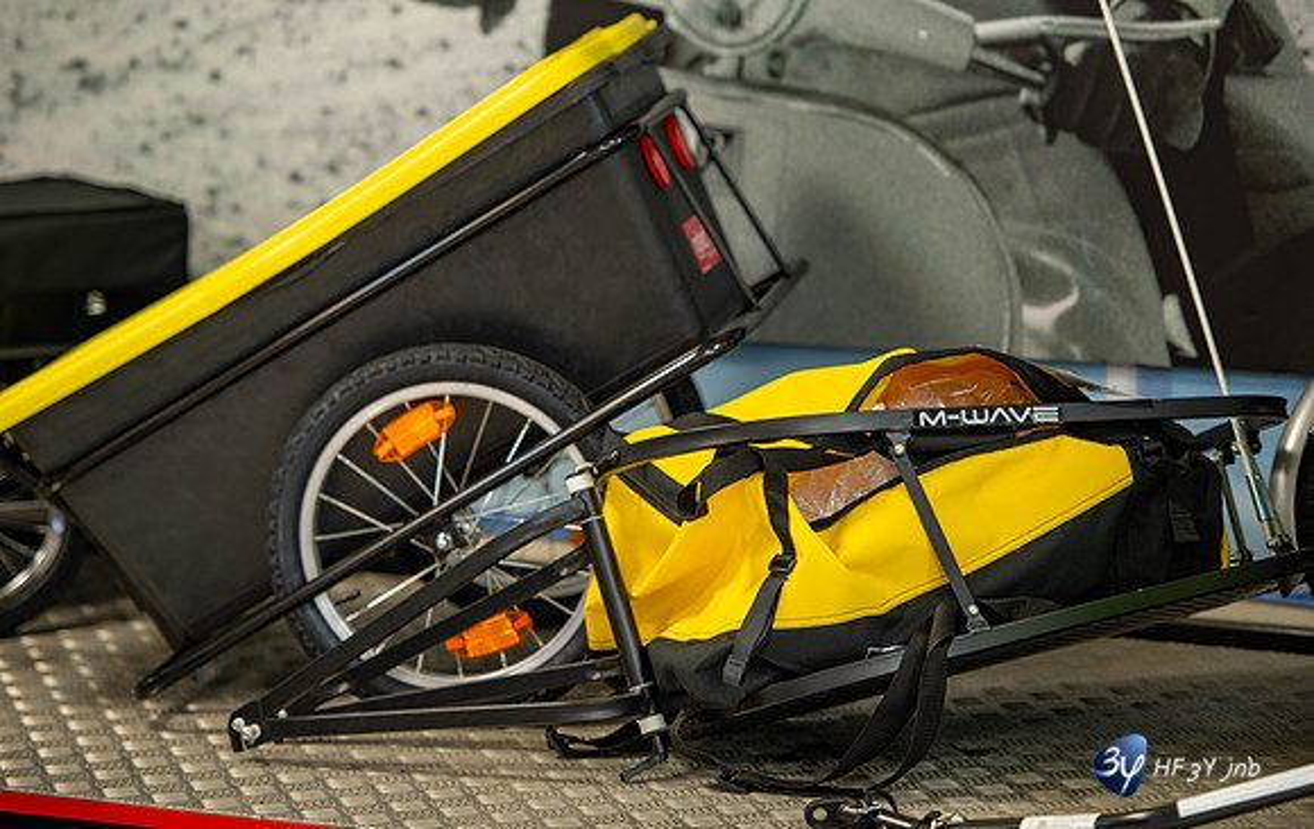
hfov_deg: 12.8
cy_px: 361
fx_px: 5861
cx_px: 704
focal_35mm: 163
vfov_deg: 8.1
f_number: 2.8
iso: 100
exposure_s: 1/5
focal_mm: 150
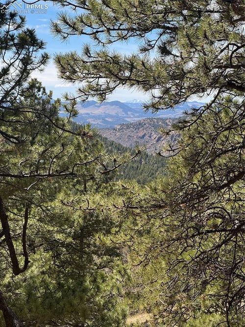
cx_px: 122
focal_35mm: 77
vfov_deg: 25.4
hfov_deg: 19.1
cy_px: 164
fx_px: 728
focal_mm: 9
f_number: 2.8
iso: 25
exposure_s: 1/473
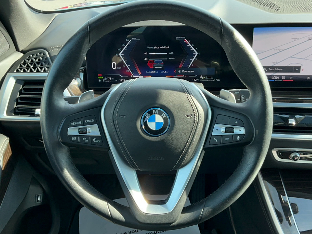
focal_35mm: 30
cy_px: 117
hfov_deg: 60.0
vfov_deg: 46.8
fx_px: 270
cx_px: 156
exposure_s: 1/120
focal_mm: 3
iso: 50
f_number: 1.8
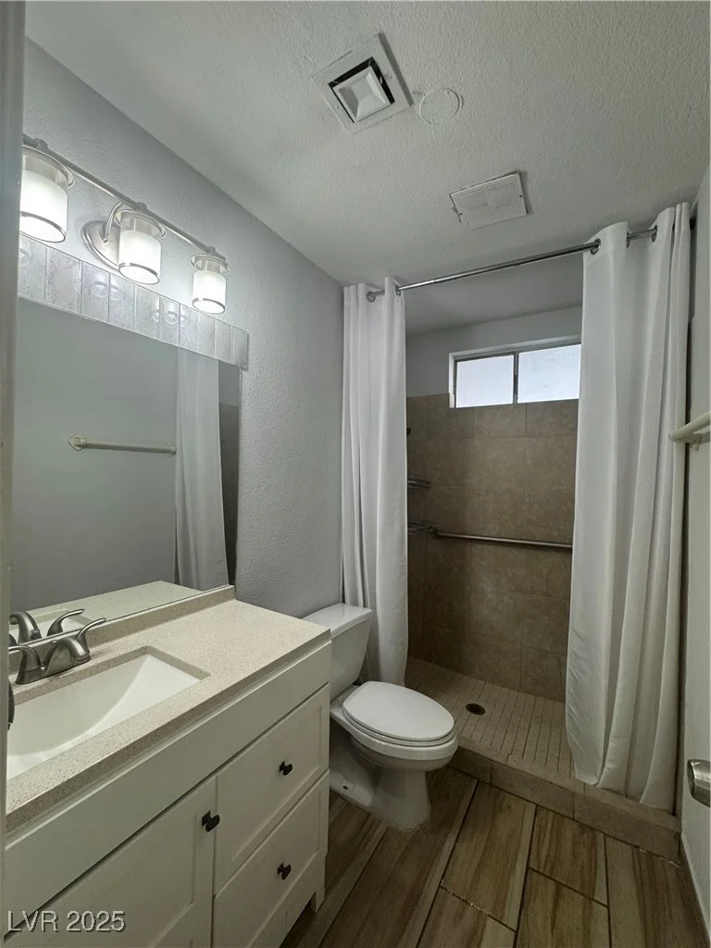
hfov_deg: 85.7
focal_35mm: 14
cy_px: 474
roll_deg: -0.2
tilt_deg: -0.9
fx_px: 383
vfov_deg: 102.1
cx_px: 356
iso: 200
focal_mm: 2.22
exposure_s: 1/120
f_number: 2.2
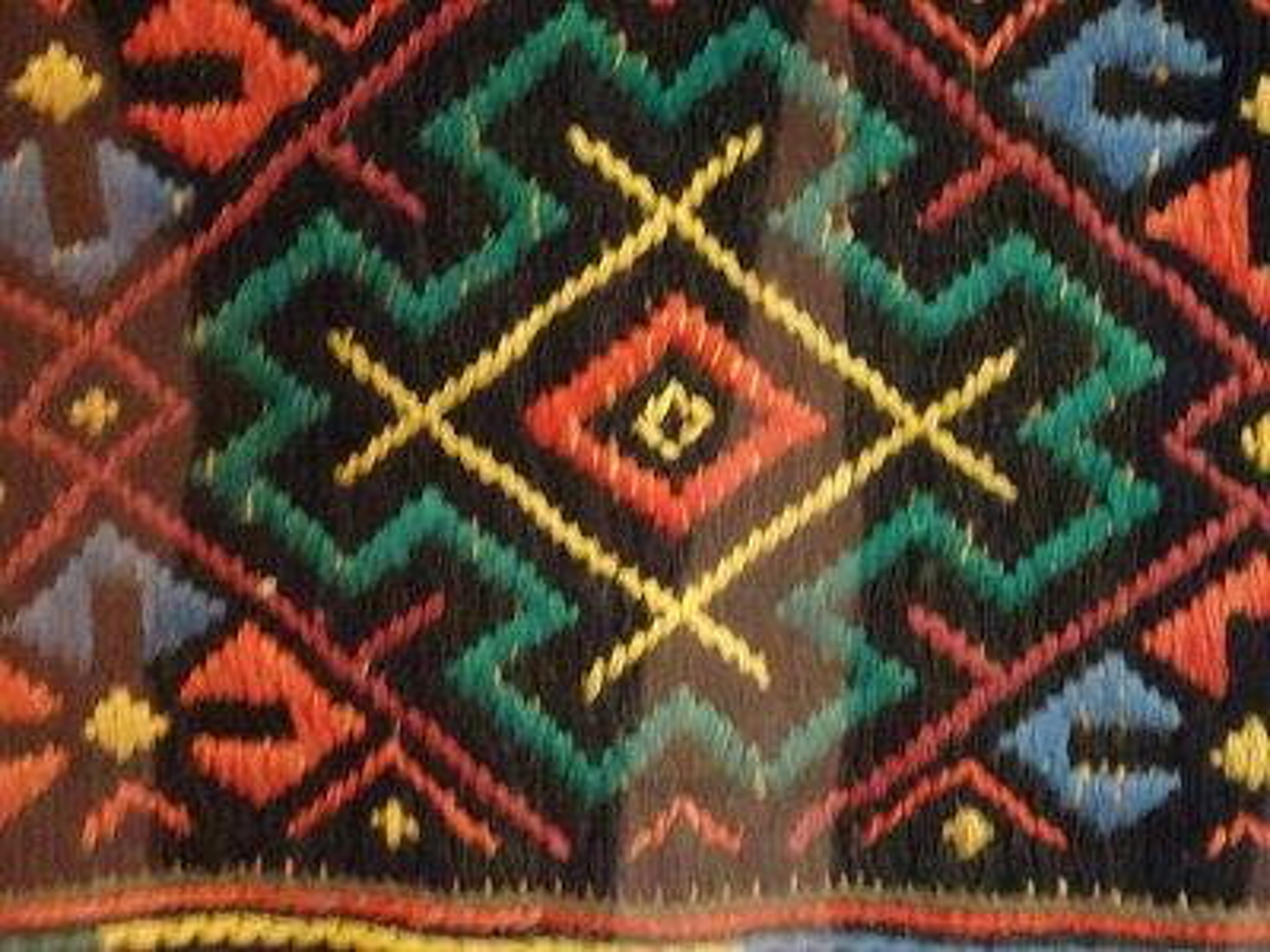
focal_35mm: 108
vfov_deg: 13.7
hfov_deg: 18.2
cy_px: 476
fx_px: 3962
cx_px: 635
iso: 3200
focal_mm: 18.53
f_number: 6.3
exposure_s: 1/3
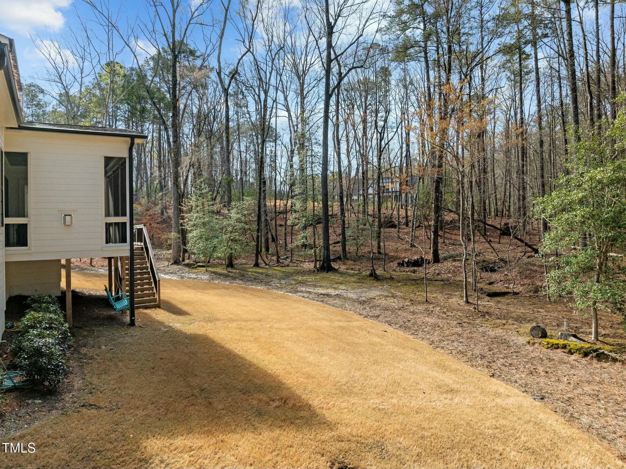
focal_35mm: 24
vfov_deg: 56.8
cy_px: 234
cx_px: 313
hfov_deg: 71.6
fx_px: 434
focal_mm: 12.29
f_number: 2.8
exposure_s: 1/1250
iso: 220
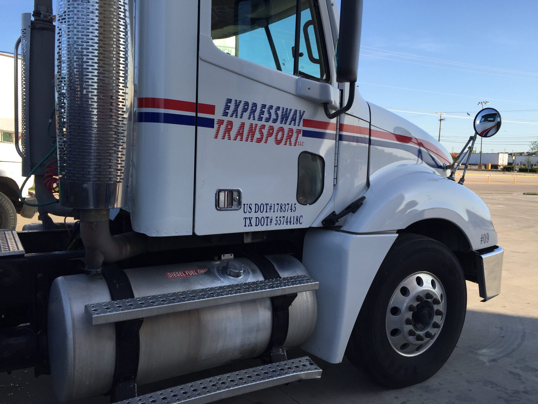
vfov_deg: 48.2
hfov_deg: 61.7
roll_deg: -1.7
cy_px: 202
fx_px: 451
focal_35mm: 29
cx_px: 269
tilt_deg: -5.7
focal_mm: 4.15
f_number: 2.2
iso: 32
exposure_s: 1/879
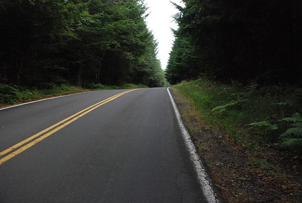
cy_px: 102
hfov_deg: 53.0
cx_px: 151
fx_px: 303
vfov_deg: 37.0
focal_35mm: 36
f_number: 4
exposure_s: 1/800
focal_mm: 24
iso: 1600
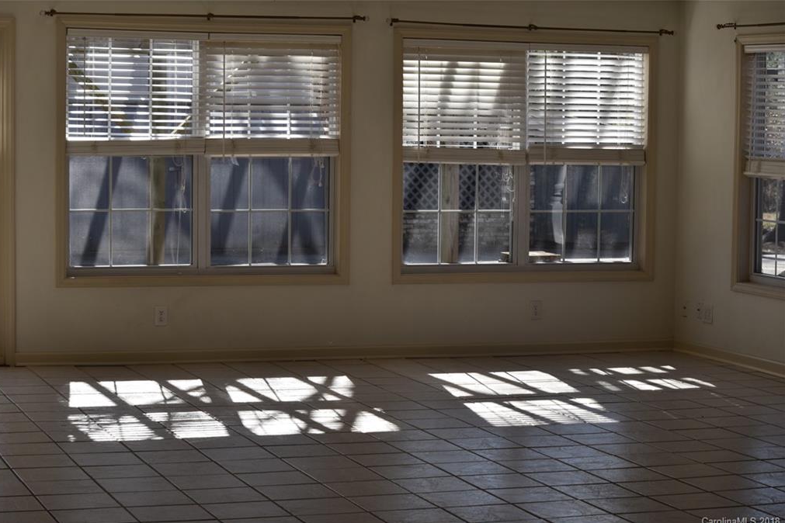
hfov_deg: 24.3
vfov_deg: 16.4
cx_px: 388
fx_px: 1821
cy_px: 264
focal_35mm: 84
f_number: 8
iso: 200
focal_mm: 55
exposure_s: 1/250
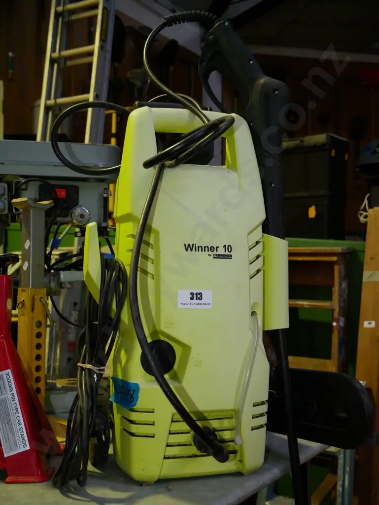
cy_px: 252
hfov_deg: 36.0
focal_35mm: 40
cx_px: 190
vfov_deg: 46.8
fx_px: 583
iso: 3200
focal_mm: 20
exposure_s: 1/125
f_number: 5.6
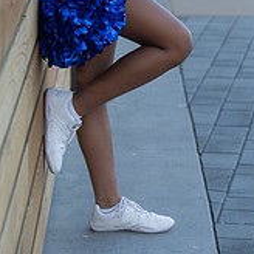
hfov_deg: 10.7
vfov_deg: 10.5
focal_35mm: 163
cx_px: 105
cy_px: -76
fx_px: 1353
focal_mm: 70
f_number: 2.8
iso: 200
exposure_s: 1/320
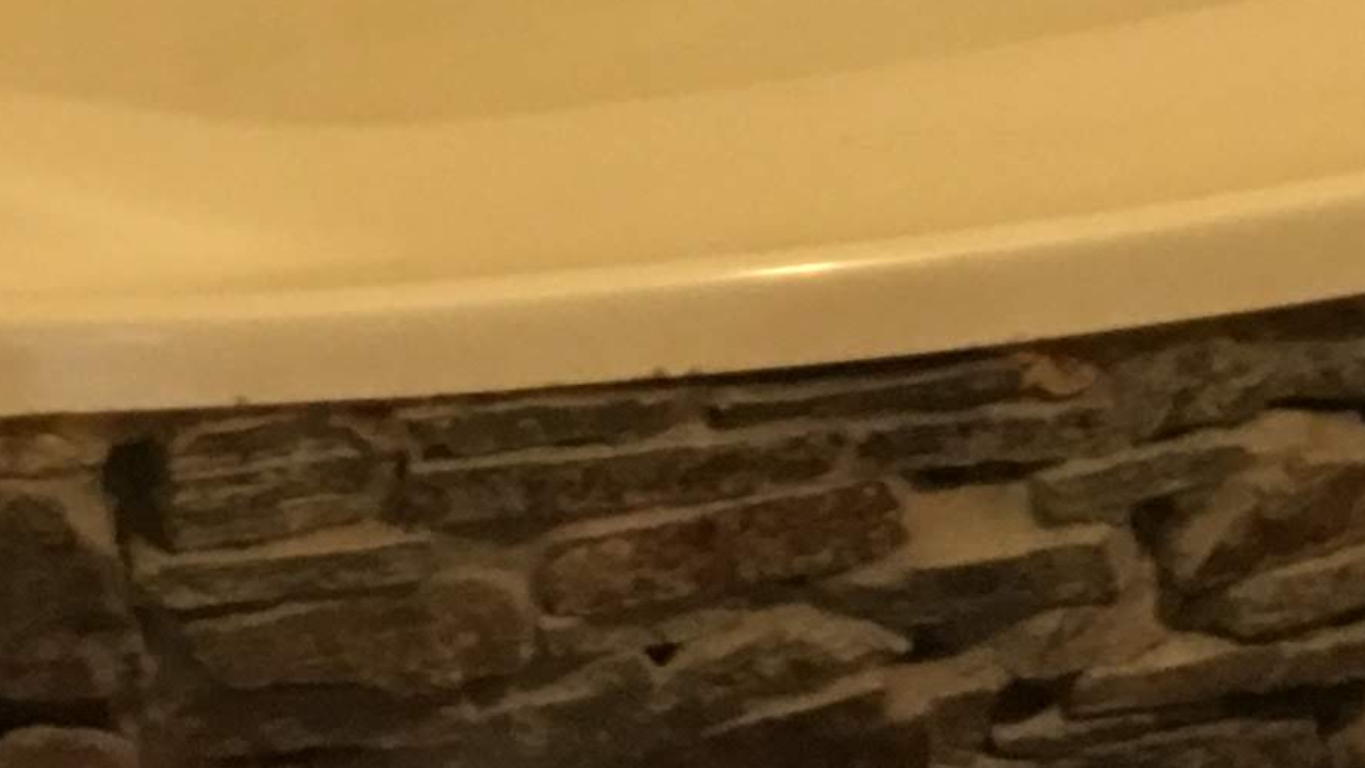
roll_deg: -2.1
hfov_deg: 15.0
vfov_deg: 7.5
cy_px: -1467
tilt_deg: -10.9
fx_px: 5175
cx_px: 381
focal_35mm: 143
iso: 80
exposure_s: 1/10
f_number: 2.2
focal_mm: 4.15
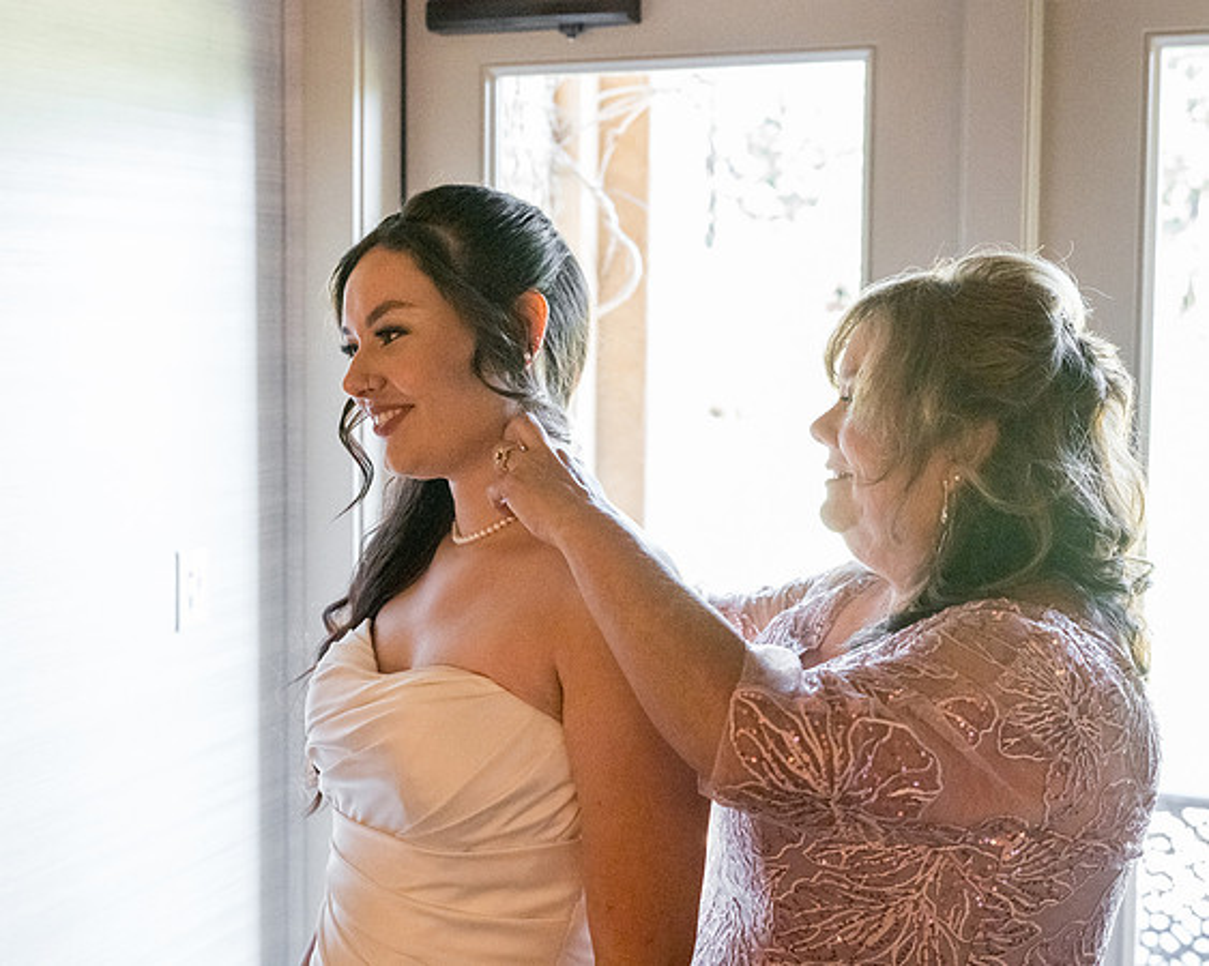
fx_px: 1698
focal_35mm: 47
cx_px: 563
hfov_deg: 39.2
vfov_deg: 31.7
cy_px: 402
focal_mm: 35
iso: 10000
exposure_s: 1/320
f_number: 4
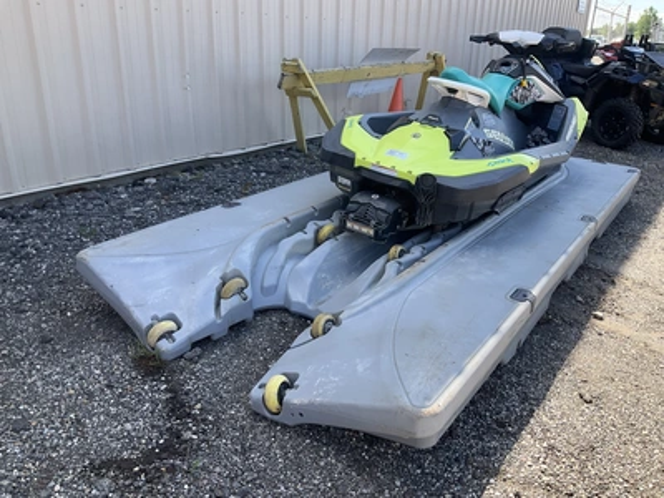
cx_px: 332
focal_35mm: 29
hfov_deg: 61.7
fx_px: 556
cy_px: 249
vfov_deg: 48.2
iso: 25
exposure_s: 1/442
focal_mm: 3
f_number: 1.8
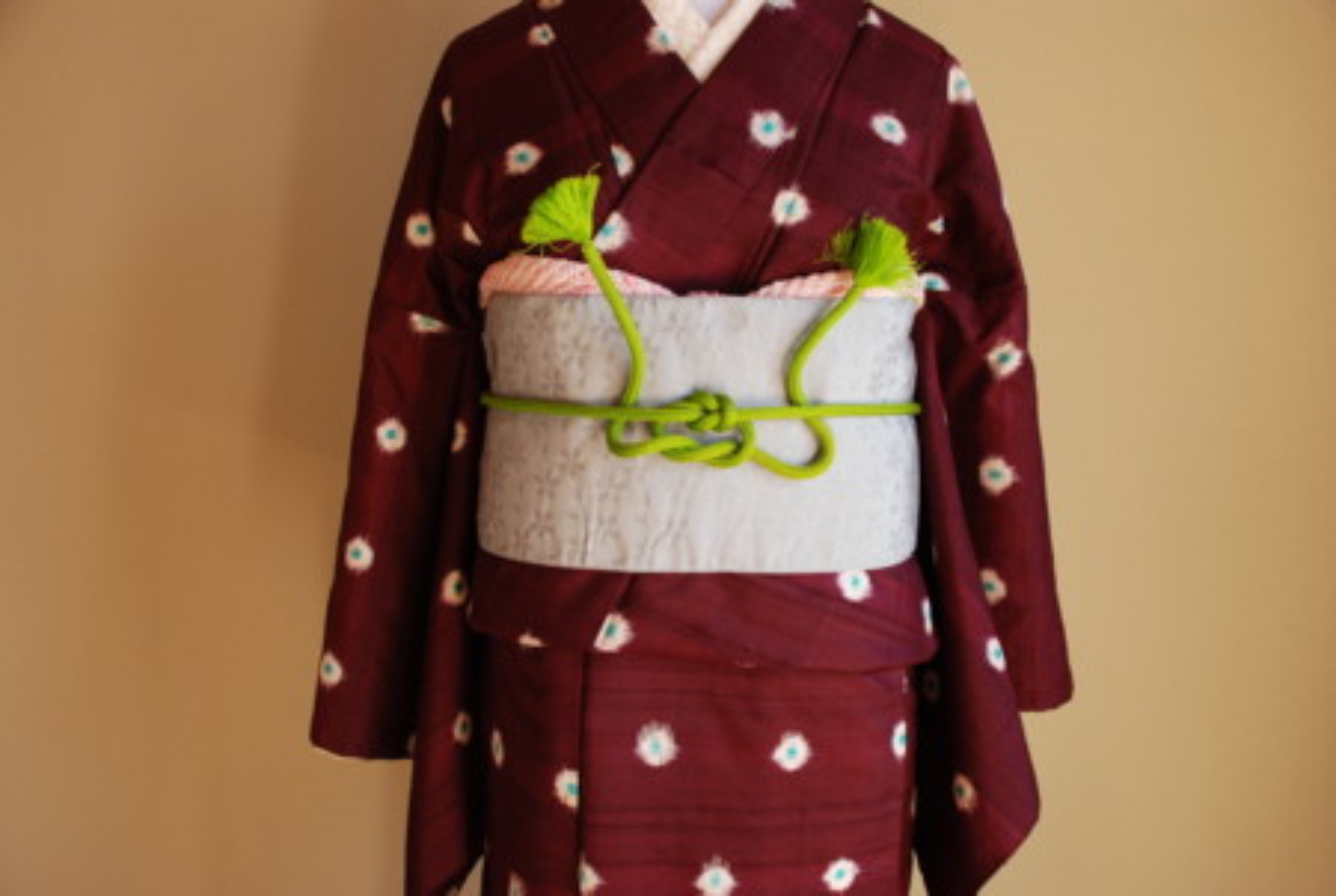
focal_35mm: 39
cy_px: 448
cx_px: 668
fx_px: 1450
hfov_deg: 49.5
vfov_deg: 34.4
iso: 400
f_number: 4
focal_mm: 26
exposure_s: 1/50
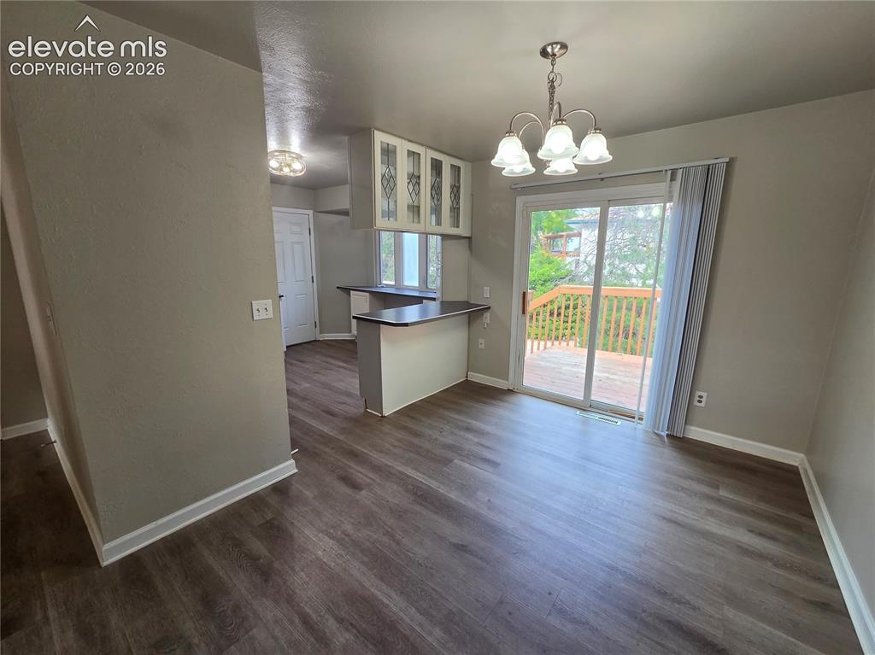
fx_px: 328
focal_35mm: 13
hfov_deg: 106.2
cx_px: 438
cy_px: 328
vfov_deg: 89.9
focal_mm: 2.2
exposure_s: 1/120
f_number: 2.2
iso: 200
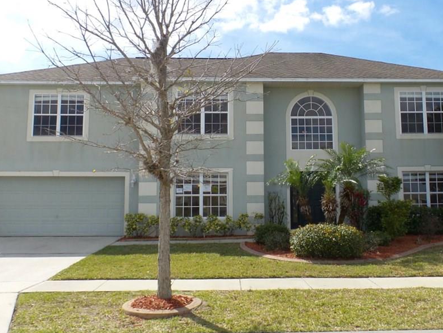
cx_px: 242
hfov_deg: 59.9
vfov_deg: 46.3
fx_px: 384
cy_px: 118
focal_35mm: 30
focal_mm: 4.1
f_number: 3.5
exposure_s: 1/1250
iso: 100
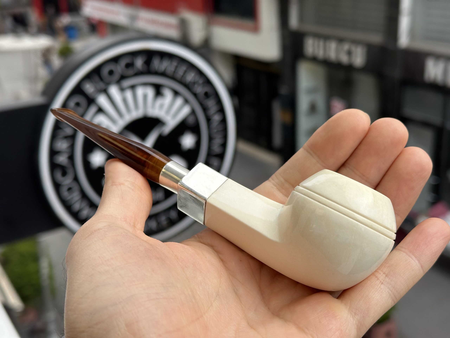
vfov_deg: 30.3
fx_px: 624
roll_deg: +2.9
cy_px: 169
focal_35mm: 48
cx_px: 225
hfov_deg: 39.7
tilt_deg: -20.0
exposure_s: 1/719
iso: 64
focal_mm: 6.86
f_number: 1.78
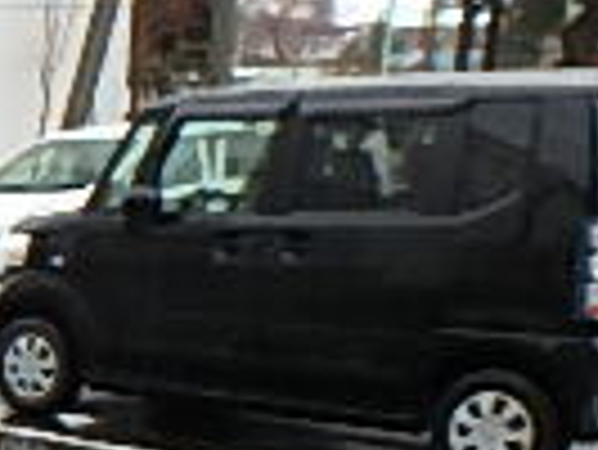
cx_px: -733
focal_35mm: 101
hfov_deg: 14.5
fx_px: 1746
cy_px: 540
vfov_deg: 14.2
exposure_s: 1/60
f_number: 3.5
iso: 200
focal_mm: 3.7
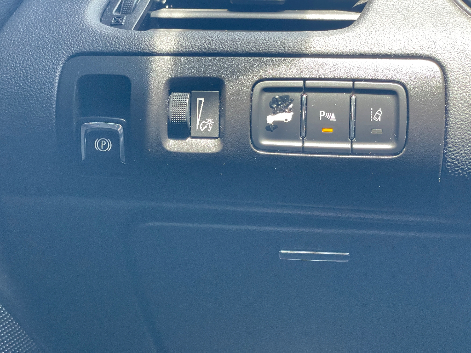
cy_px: 176
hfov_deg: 36.8
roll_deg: +0.1
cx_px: 236
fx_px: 708
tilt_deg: -8.1
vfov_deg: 28.0
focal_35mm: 52
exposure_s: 1/118
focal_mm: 6
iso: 250
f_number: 2
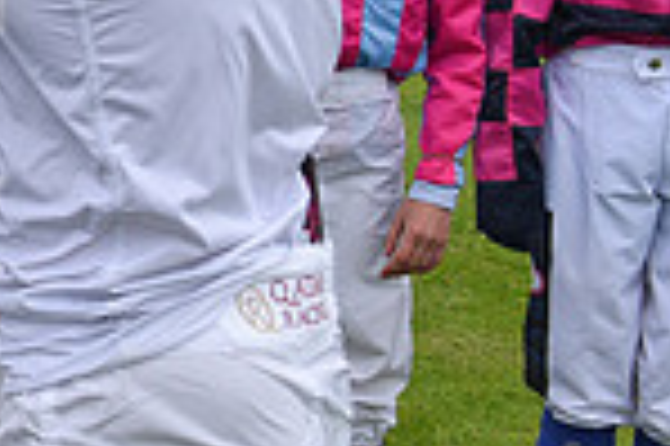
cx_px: -567
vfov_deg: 11.2
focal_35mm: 121
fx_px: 2249
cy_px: 2
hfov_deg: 14.7
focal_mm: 31
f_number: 5.6
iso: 400
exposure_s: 1/1250
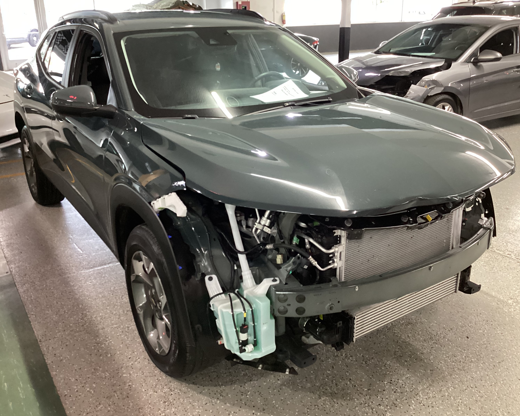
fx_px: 508
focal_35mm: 33
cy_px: 206
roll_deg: +0.7
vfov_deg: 44.5
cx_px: 259
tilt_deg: -22.2
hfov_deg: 54.2
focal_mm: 3.3
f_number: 2.4
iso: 400
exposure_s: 1/33
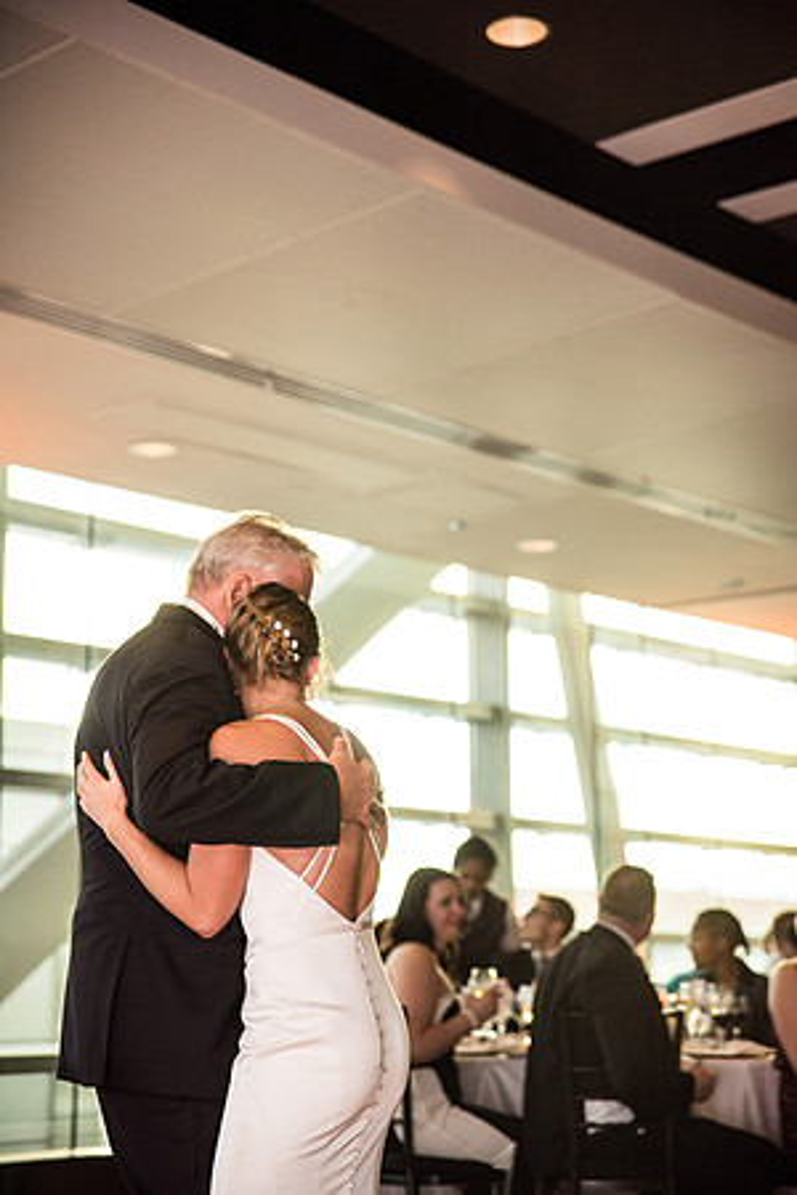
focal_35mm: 70
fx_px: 2324
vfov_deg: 28.8
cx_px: 398
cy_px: 598
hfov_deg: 19.5
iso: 140
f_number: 2.8
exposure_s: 1/200
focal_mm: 70
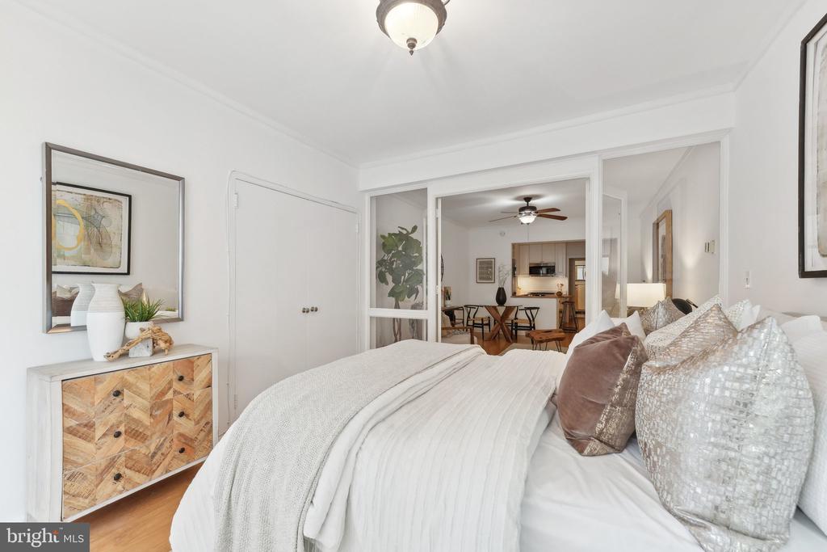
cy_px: 276
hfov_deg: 104.2
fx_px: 322
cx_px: 414
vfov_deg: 81.2
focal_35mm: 14
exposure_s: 1/8
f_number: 7.1
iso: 160
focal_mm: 14
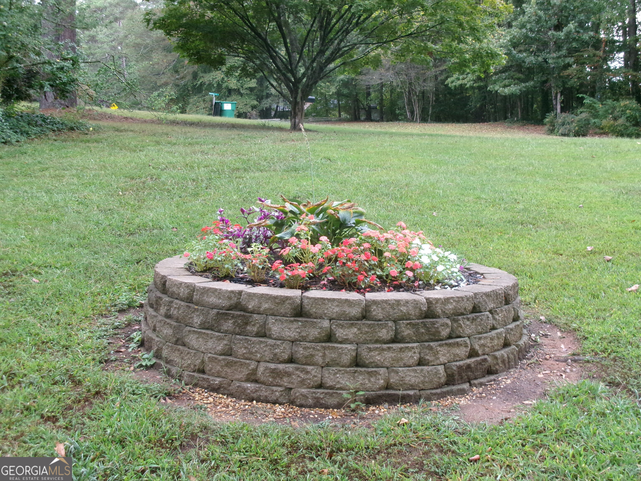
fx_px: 796
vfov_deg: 33.6
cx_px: 320
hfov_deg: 43.9
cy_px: 240
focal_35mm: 43
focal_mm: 7.8
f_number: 4.7
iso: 379
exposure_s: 1/34
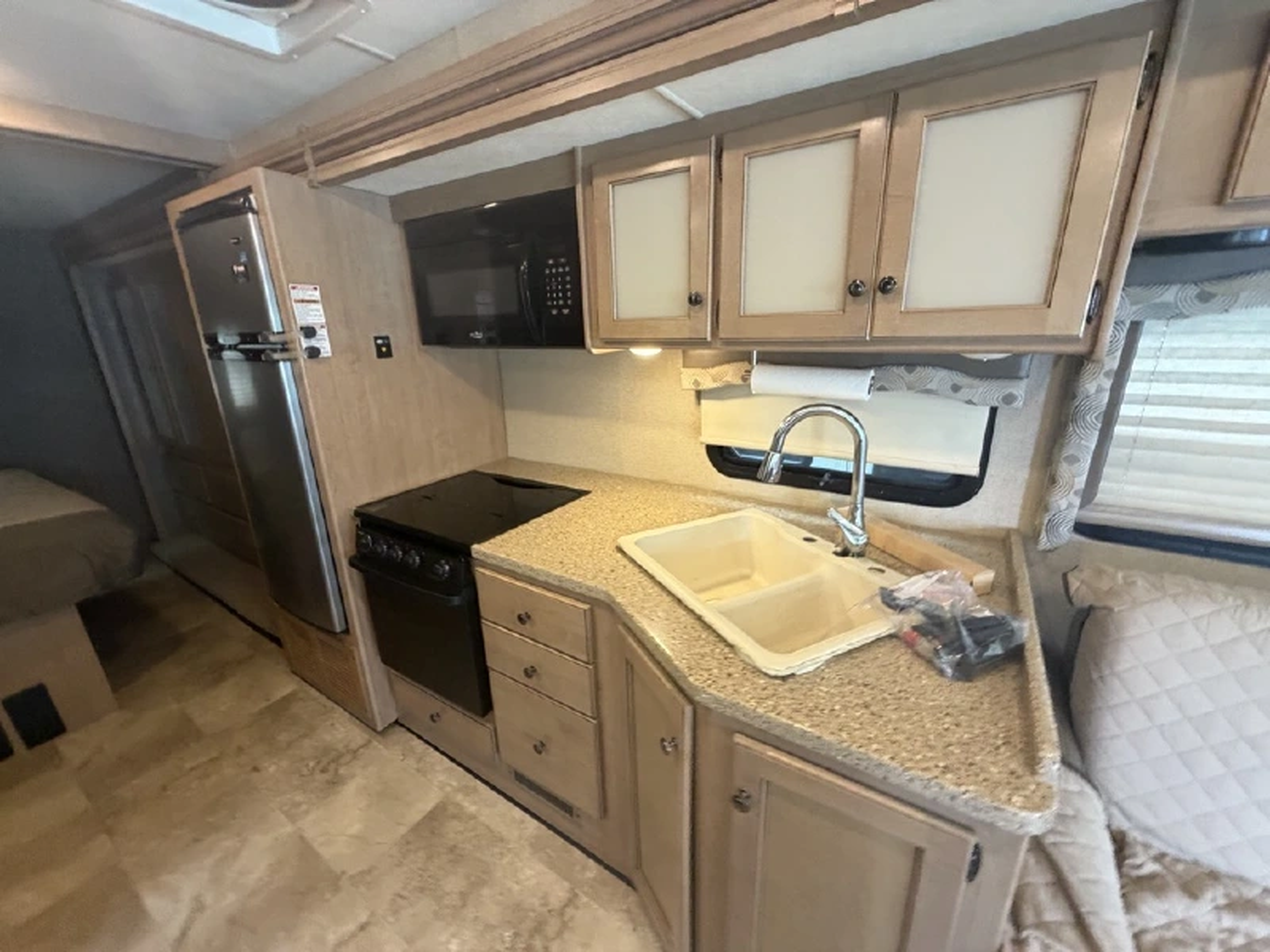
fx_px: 514
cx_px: 635
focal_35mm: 14
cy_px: 476
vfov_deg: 85.7
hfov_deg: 102.1
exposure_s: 1/60
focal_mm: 2.22
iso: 320
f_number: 2.2
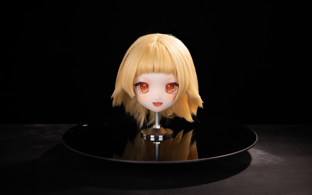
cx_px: 155
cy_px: 91
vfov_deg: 16.9
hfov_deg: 26.8
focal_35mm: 77
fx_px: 655
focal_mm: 75
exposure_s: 1/125
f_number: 2.8
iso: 100
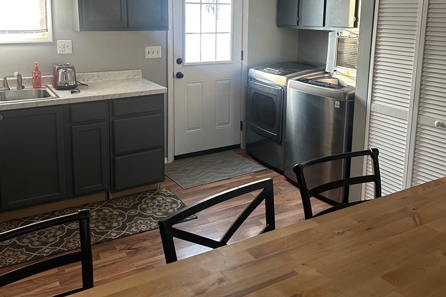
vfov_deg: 38.1
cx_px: 225
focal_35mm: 34
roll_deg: -1.4
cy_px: 82
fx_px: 421
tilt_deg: -8.8
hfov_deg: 55.8
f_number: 1.78
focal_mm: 6.86
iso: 250
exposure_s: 1/92
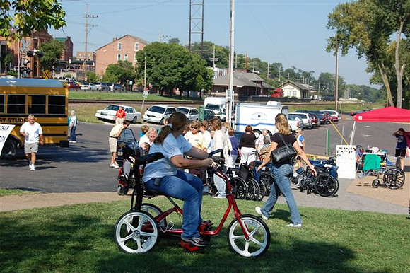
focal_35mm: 63
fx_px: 717
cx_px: 205
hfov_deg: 31.9
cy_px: 136
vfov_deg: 21.5
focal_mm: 42
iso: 200
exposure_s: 1/400
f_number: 10
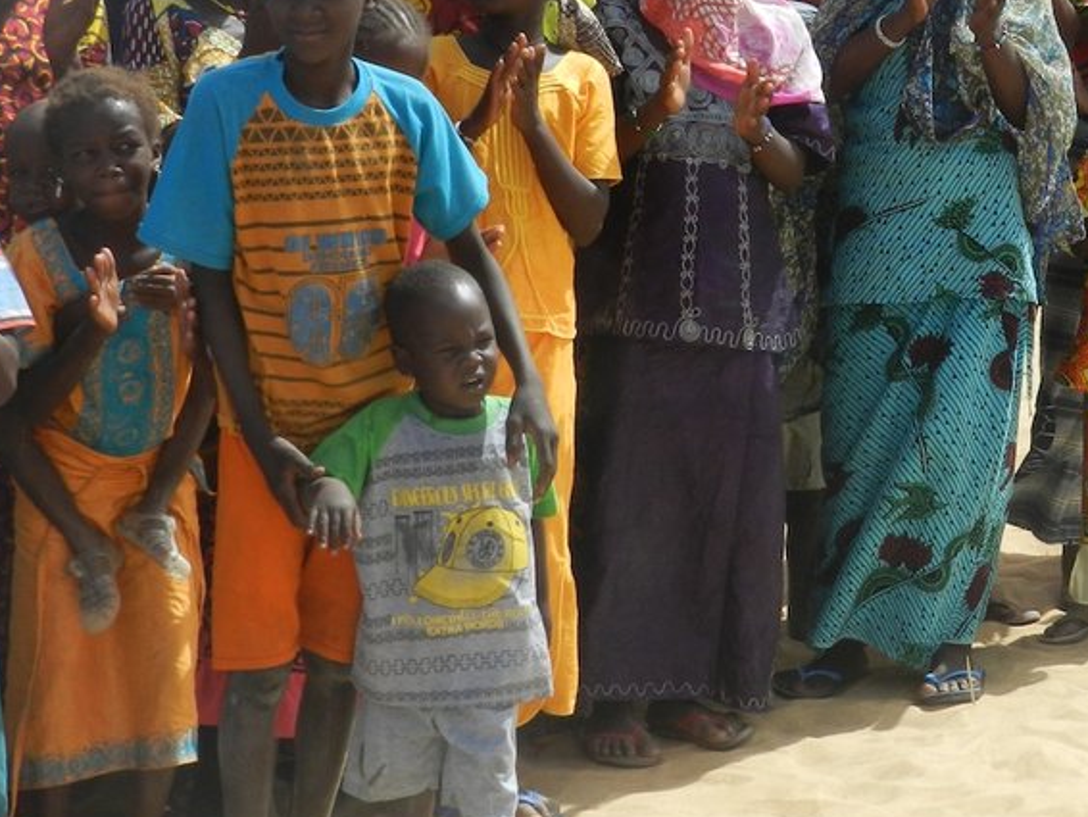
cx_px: 955
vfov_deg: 12.0
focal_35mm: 123
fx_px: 3868
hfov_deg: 15.8
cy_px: 229
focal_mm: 12.1
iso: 160
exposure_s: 1/800
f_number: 4.7
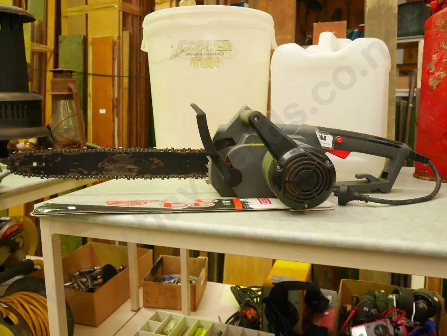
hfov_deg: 59.9
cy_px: 168
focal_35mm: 30
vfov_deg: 46.8
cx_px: 224
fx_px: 388
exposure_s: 1/250
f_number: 3.7
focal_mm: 15
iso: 3200
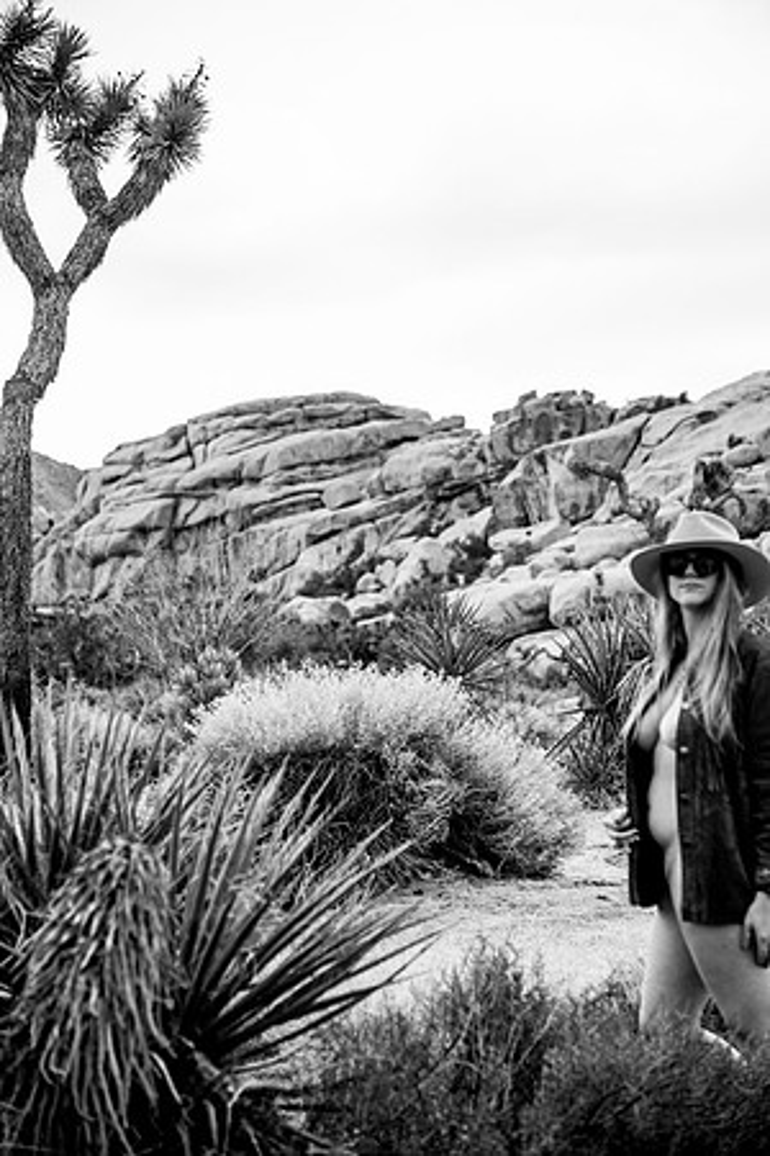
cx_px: 385
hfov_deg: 17.5
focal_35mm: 78
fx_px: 2502
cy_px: 578
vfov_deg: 26.0
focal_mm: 78
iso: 100
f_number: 4
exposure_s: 1/1600
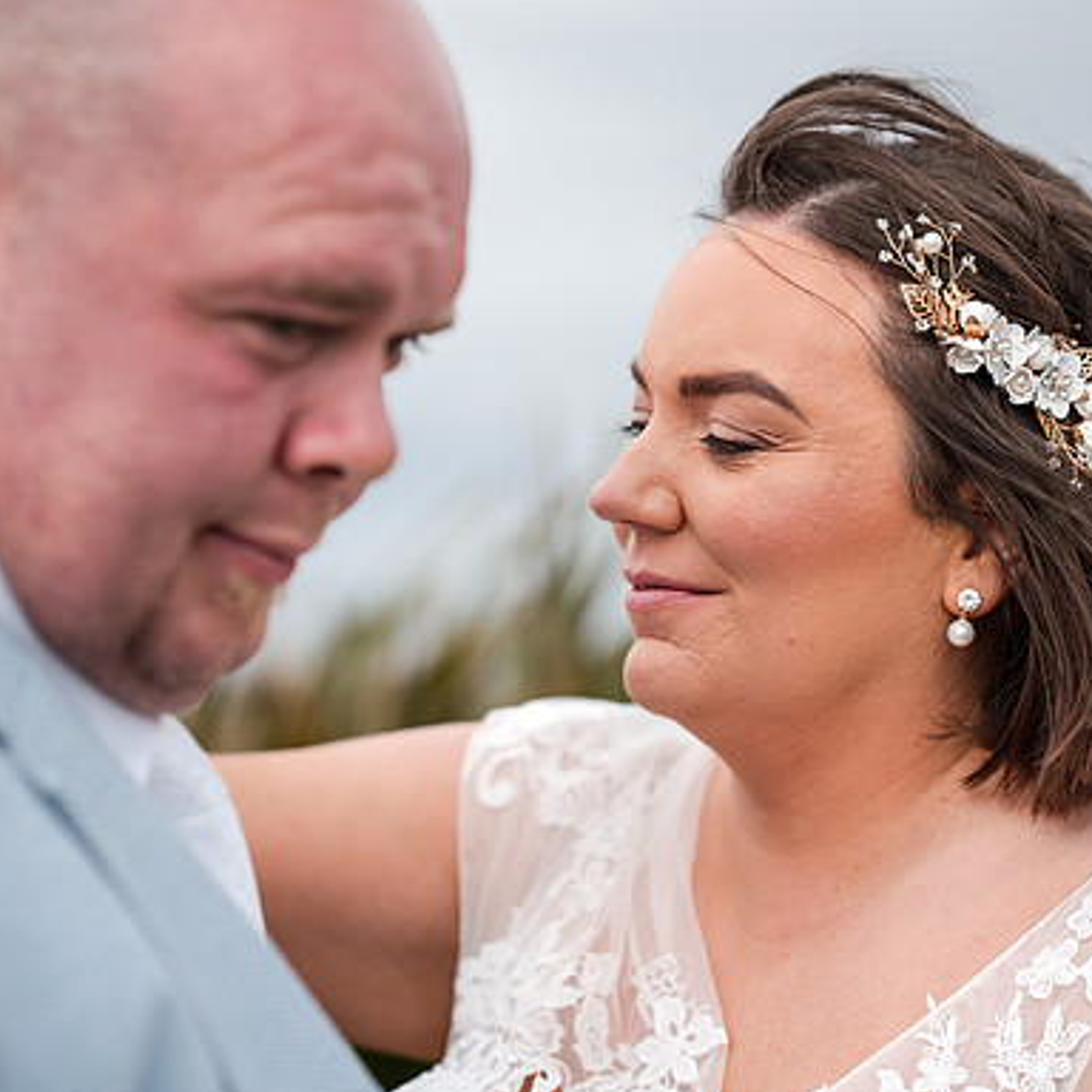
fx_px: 3890
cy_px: 547
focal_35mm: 109
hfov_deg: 16.0
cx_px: 614
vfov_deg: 16.0
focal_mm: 85
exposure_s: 1/1600
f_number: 2.8
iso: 100
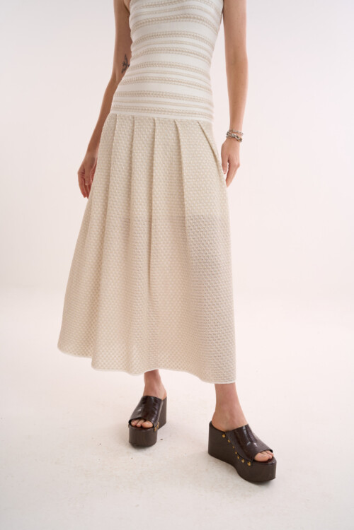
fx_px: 516
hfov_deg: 37.9
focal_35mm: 35
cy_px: 265
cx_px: 177
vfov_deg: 54.4
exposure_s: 1/160
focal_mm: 35
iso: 320
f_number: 8
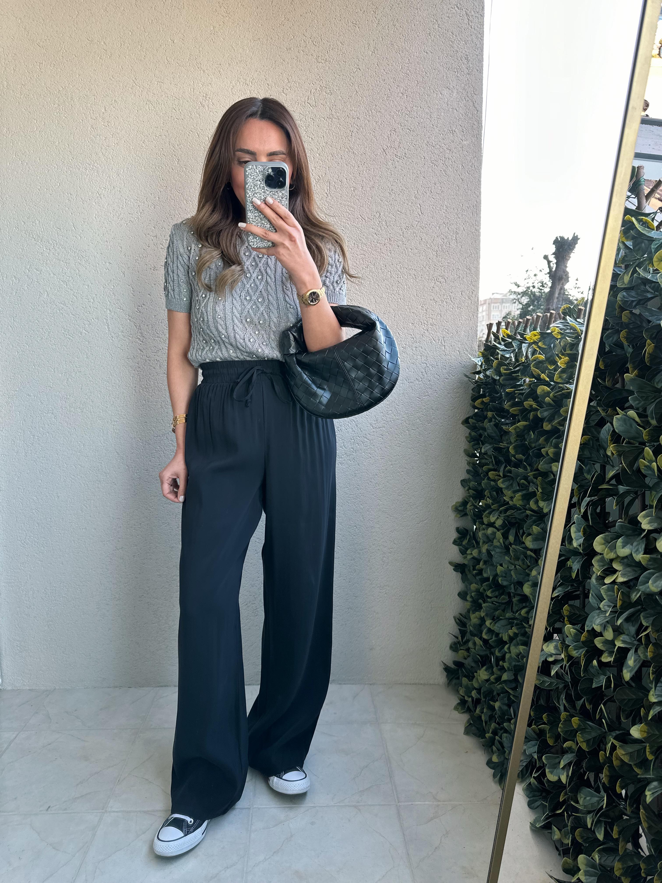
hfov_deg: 56.8
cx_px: 331
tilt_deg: -37.8
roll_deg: -3.1
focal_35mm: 24
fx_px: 612
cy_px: 442
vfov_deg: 71.6
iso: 64
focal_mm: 6.86
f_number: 1.78
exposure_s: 1/127
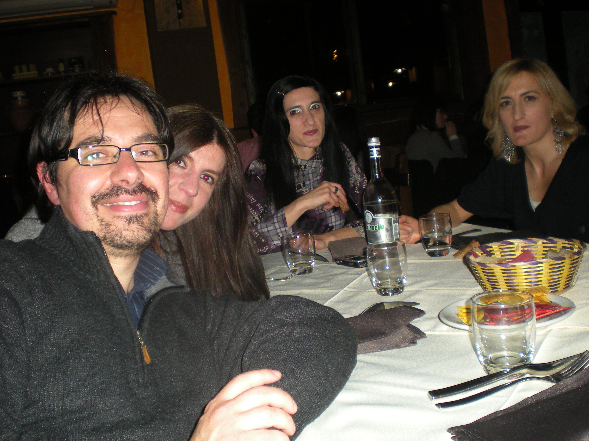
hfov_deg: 49.0
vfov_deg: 37.7
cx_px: 294
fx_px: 647
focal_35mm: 38
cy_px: 220
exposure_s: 1/60
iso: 130
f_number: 3.1
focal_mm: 6.3
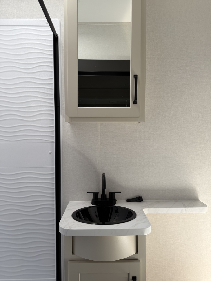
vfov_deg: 71.6
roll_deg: +1.9
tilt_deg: -1.2
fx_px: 195
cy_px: 140
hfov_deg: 56.8
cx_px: 106
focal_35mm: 24
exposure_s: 1/327
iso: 80
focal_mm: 6.76
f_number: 1.78
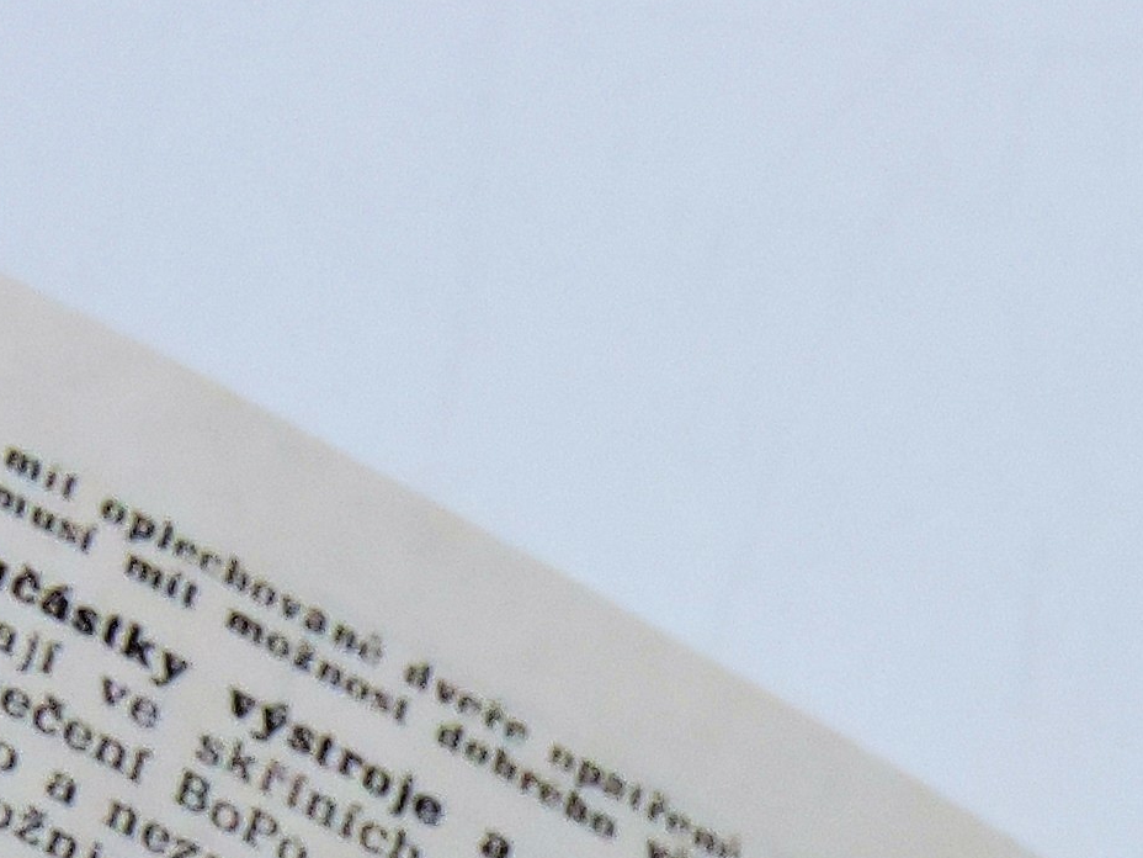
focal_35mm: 298
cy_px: 2040
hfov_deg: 6.6
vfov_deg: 4.9
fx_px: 9840
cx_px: 1482
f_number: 4.2
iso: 320
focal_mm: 10.7
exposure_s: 1/250
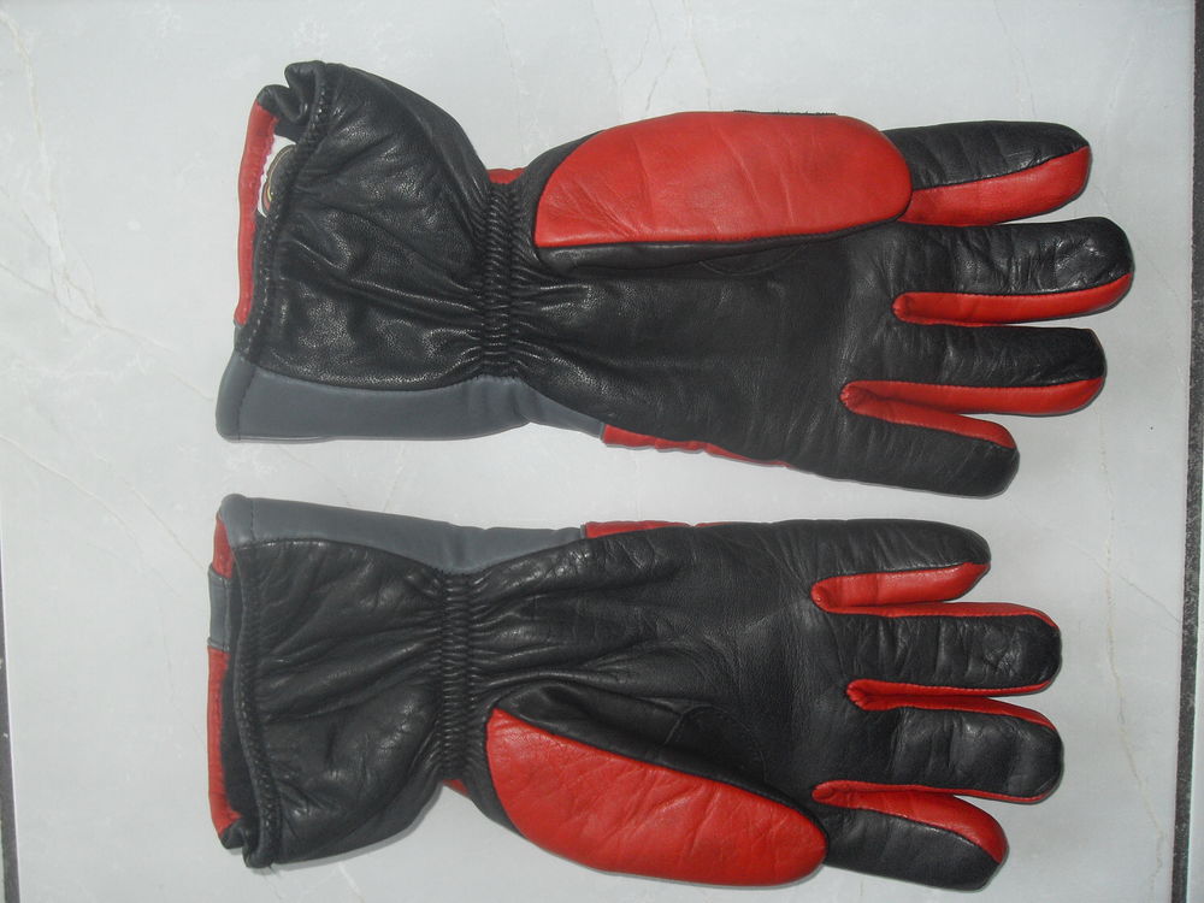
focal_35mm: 37
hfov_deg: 50.1
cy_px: 452
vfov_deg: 38.7
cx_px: 602
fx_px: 1287
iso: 100
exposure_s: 1/45
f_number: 2.8
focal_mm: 6.3
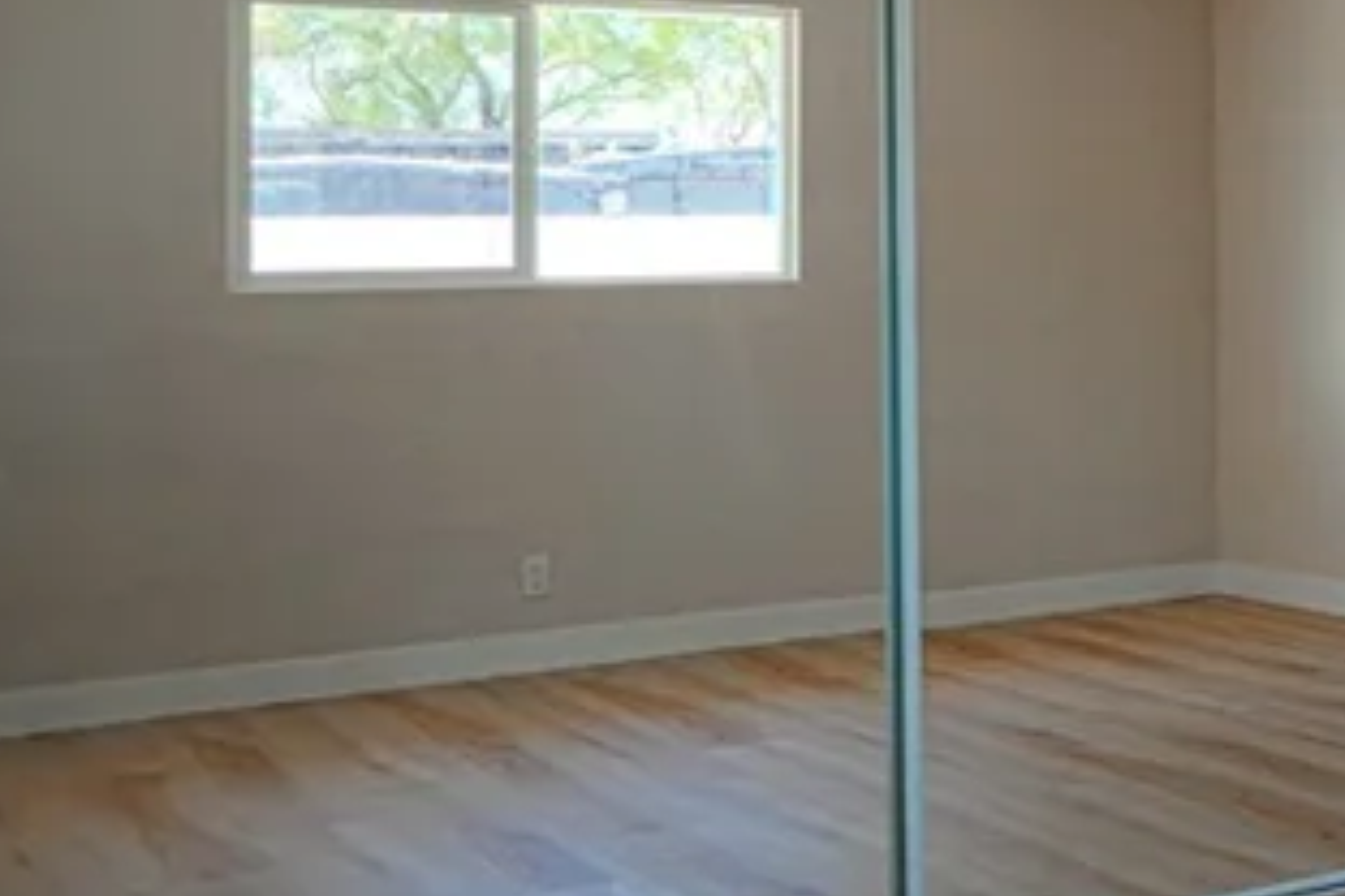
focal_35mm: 59
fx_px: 2204
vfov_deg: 22.9
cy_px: 332
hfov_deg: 25.3
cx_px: 2035
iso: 100
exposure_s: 4
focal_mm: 12
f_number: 11
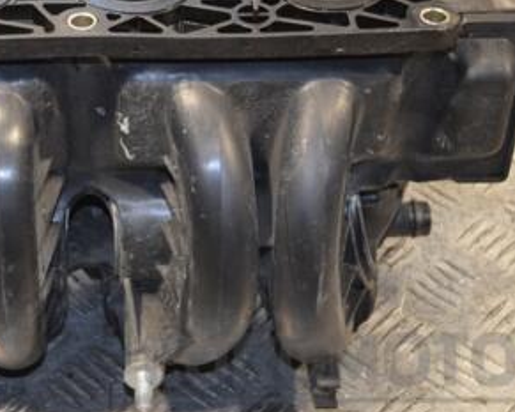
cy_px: 124
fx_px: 1418
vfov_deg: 16.5
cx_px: 111
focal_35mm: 93
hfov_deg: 20.4
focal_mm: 32
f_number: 4.8
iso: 450
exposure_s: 1/60
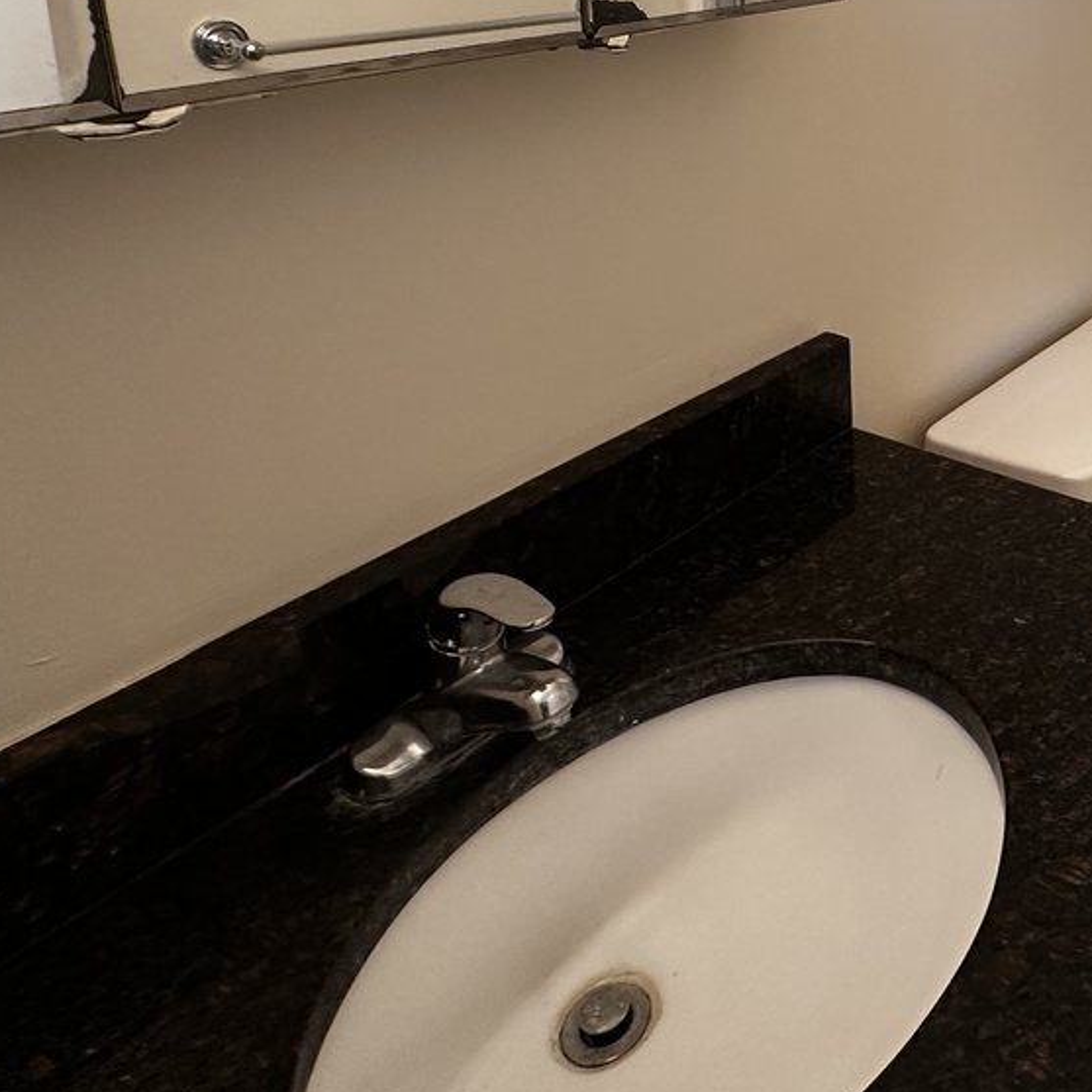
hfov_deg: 44.1
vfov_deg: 47.1
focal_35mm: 32
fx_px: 1142
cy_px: 153
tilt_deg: -14.1
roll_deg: -1.3
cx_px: 1074
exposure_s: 1/60
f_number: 2.2
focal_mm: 2.22
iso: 160
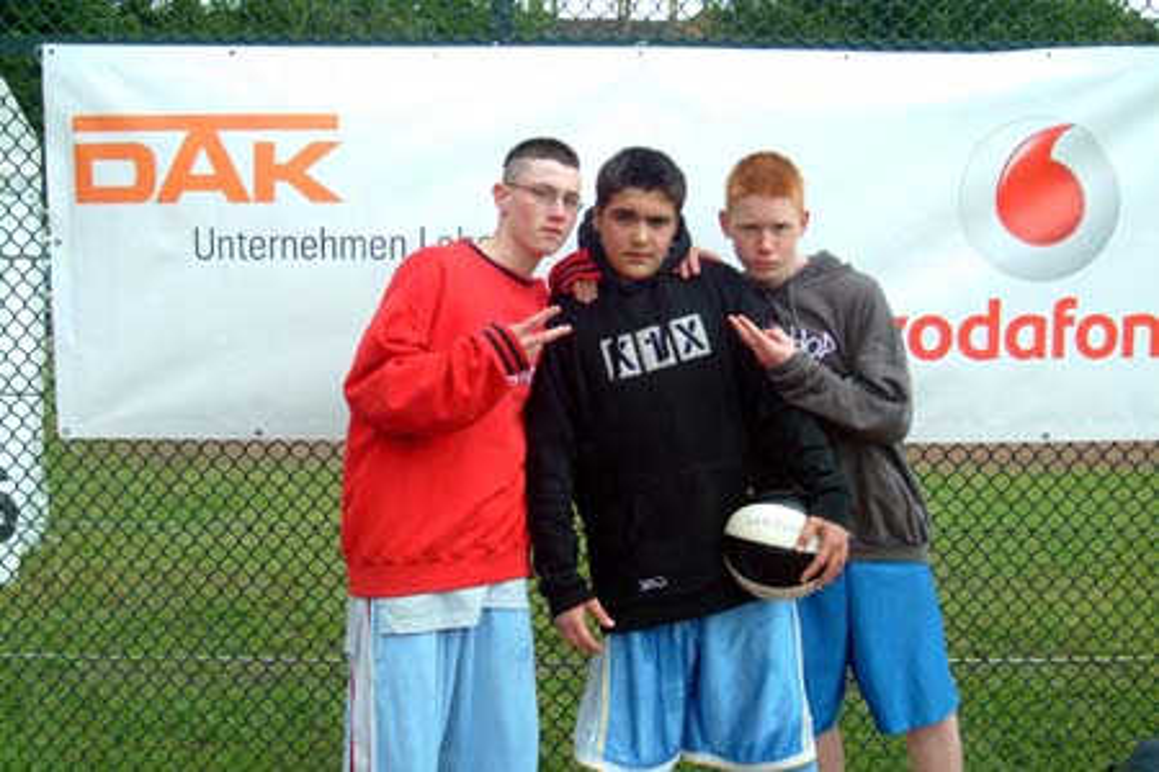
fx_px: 1400
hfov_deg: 45.0
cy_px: 386
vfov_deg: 30.8
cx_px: 580
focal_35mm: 44
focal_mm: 29
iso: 400
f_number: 6.7
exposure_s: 1/180
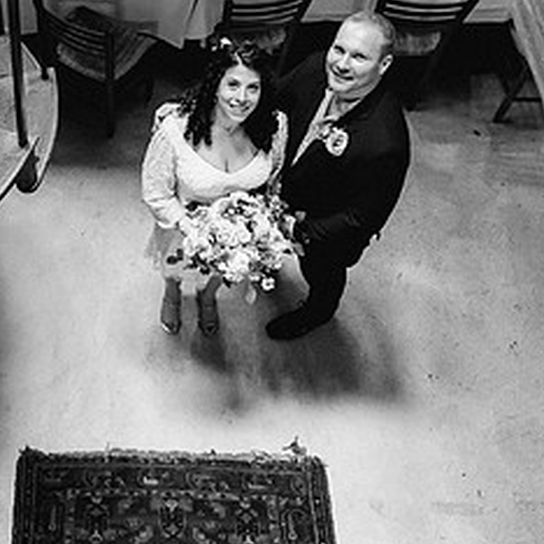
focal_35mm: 52
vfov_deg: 32.2
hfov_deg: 31.0
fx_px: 925
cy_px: 137
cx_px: 32
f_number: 2.8
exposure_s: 1/100
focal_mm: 24
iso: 2000
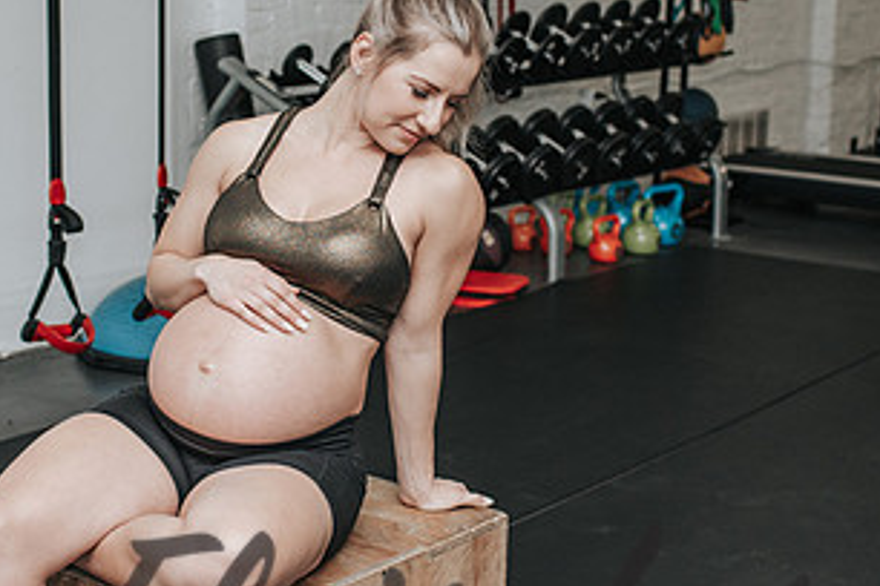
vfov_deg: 18.2
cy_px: 227
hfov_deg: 26.9
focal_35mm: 75
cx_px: 312
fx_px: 1833
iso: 800
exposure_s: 1/200
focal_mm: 35
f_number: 3.2
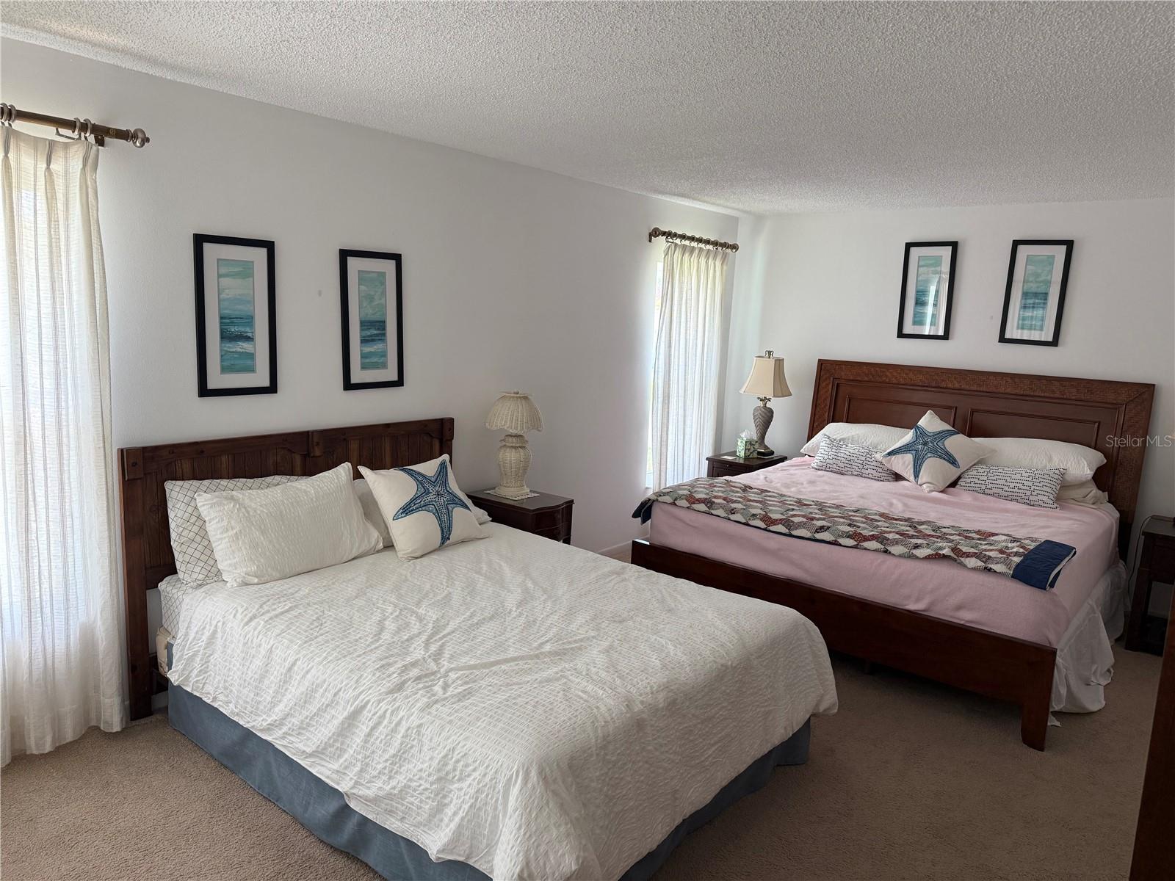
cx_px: 588
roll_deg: -2.6
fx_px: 815
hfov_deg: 71.6
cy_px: 440
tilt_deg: -8.5
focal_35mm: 24
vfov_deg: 56.8
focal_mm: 6.76
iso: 160
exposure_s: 1/121
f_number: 1.78
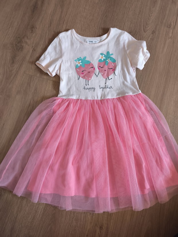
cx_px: 89
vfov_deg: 73.9
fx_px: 158
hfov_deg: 58.9
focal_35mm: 23
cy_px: 118
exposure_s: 1/50
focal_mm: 6.57
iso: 800
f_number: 1.6
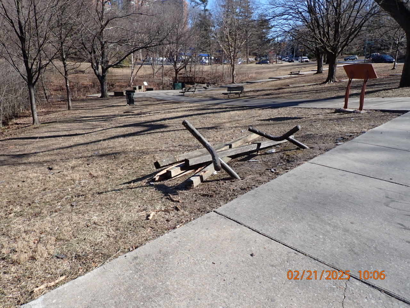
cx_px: 205
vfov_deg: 54.9
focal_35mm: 25
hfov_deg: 69.4
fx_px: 296
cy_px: 154
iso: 100
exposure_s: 1/1000
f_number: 2.8
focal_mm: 4.5
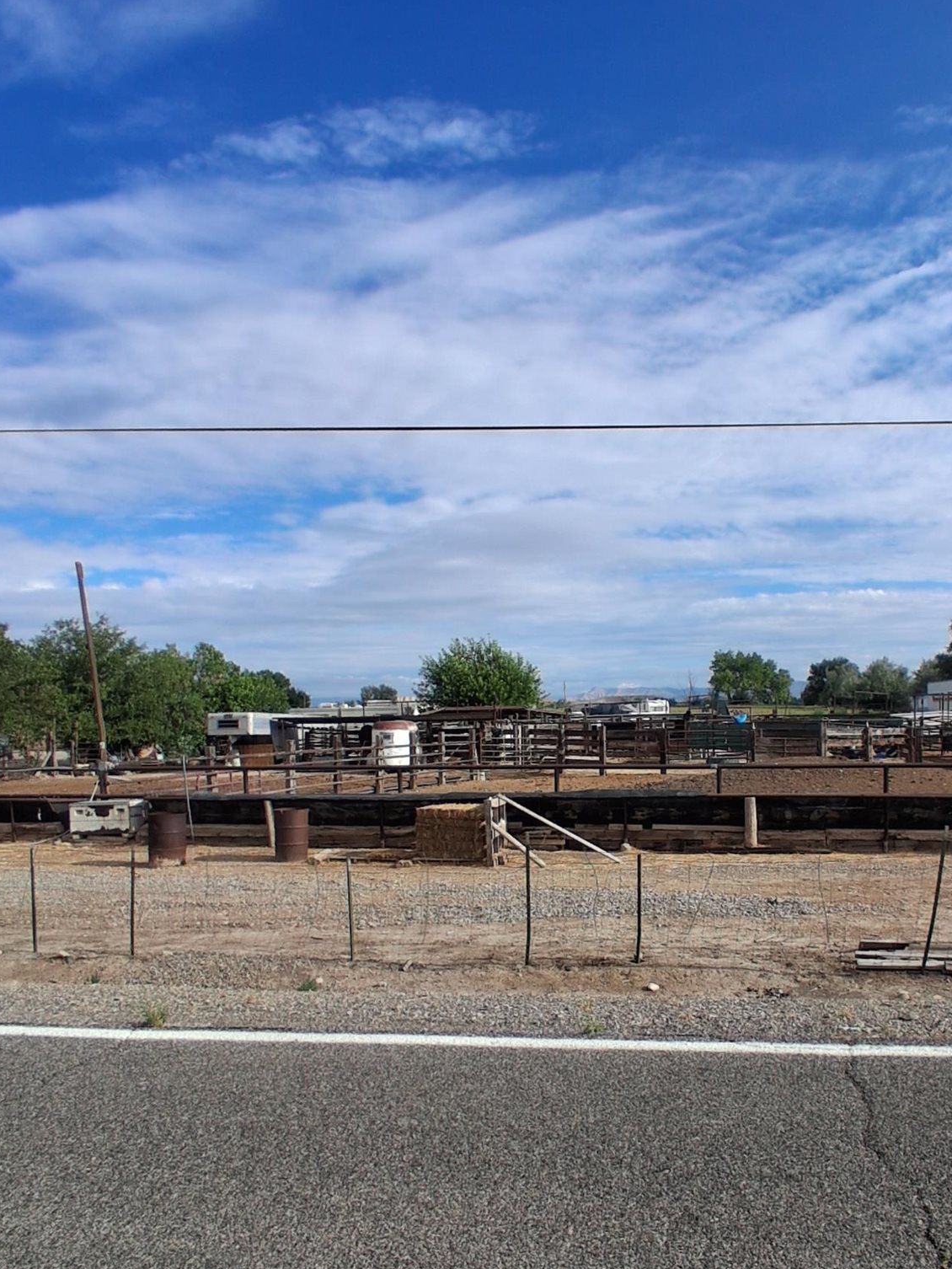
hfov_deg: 52.4
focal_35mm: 26
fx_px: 953
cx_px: 602
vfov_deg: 66.7
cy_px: 752
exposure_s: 1/1326
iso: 50
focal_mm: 1.4
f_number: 2.2
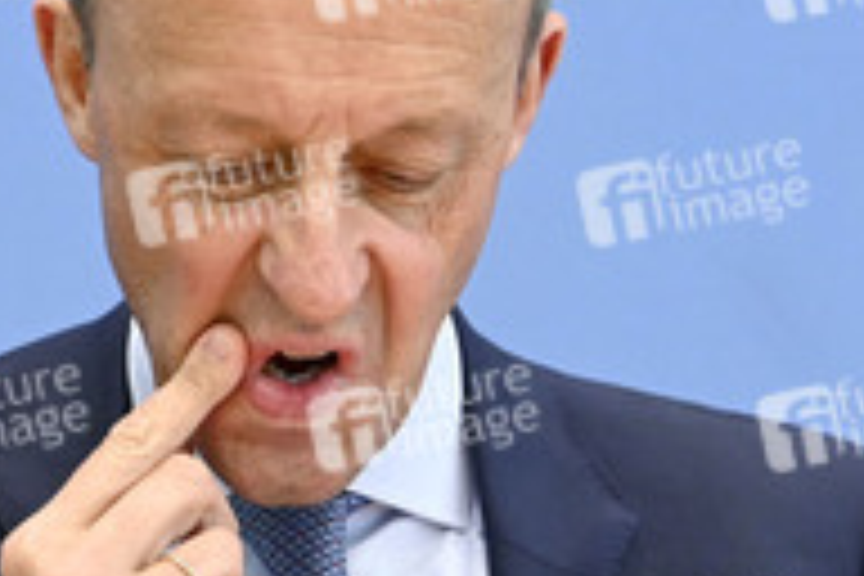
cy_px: 306
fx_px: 2424
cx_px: 304
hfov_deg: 20.2
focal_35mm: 101
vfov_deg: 13.6
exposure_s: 1/320
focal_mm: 43
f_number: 5.6
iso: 3200
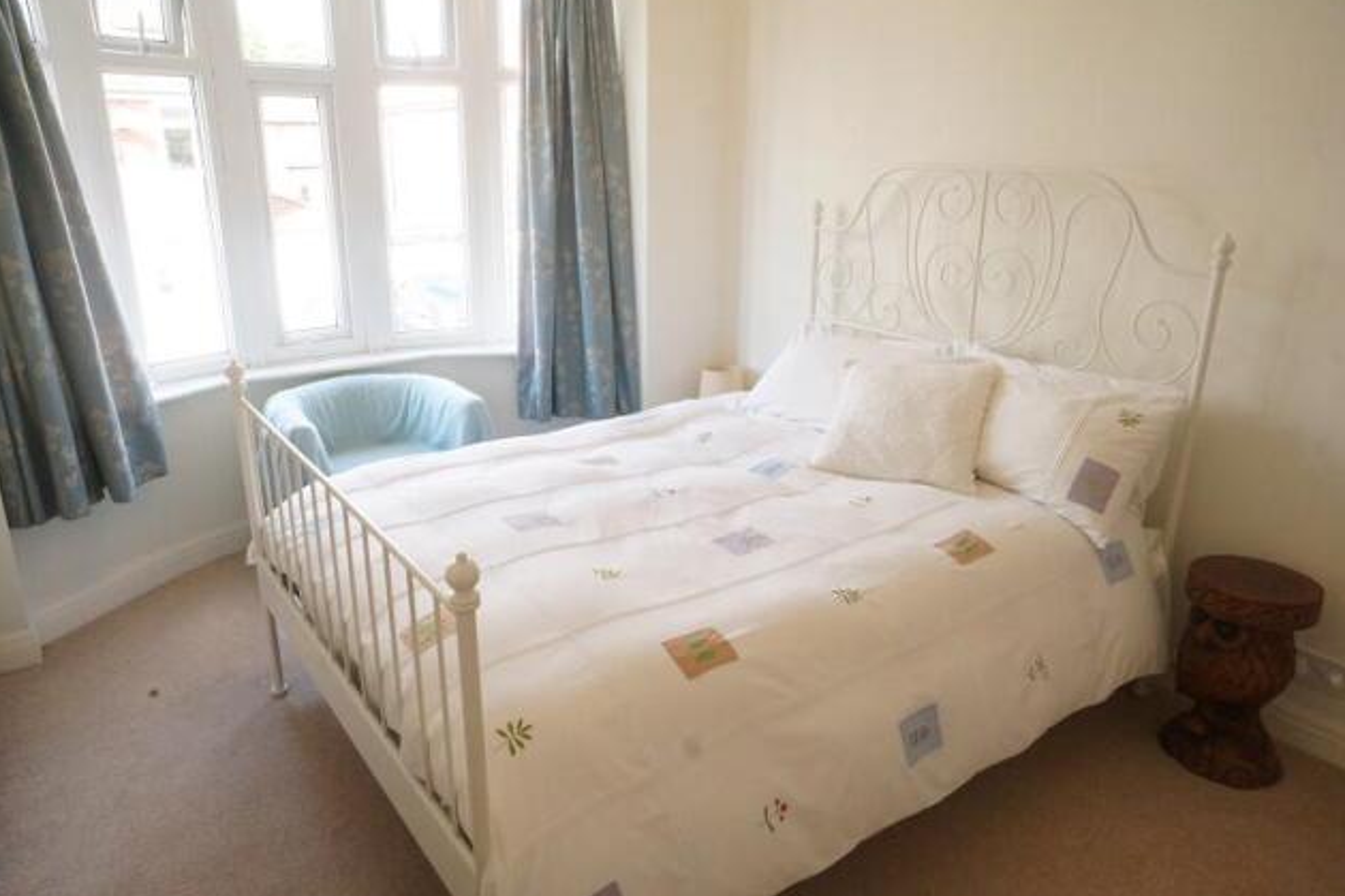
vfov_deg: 51.3
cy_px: 437
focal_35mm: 25
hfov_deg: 71.5
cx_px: 661
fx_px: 934
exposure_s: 1/60
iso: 2000
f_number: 10
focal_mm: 16
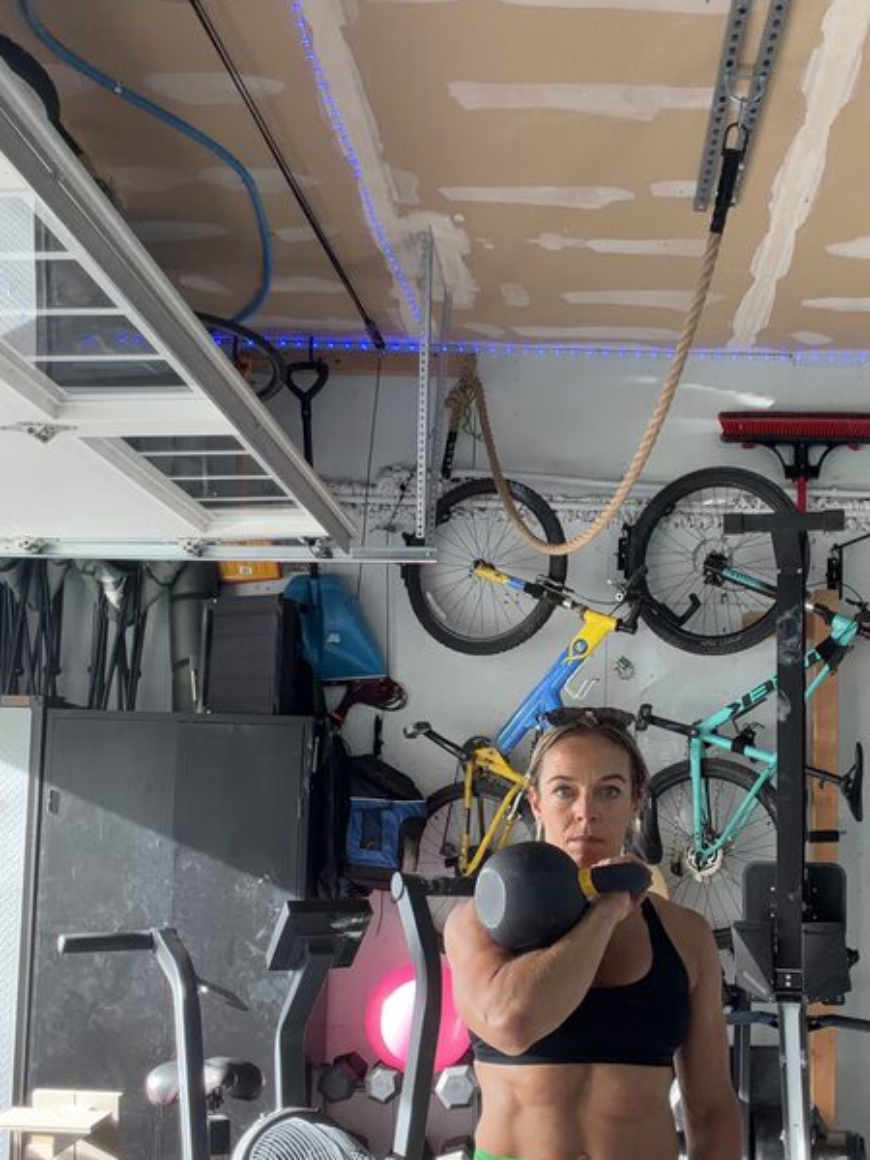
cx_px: 595
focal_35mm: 38
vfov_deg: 48.4
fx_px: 1273
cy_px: 746
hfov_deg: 37.2
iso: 80
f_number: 1.9
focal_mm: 2.71
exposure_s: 1/70
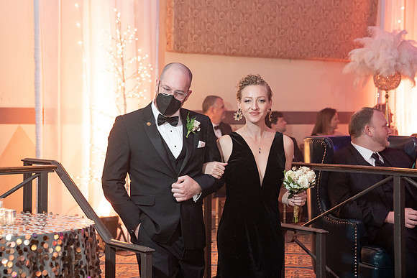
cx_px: 199
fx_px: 848
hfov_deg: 27.6
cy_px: 133
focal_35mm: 73
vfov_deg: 18.6
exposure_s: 1/100
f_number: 4
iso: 4000
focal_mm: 70
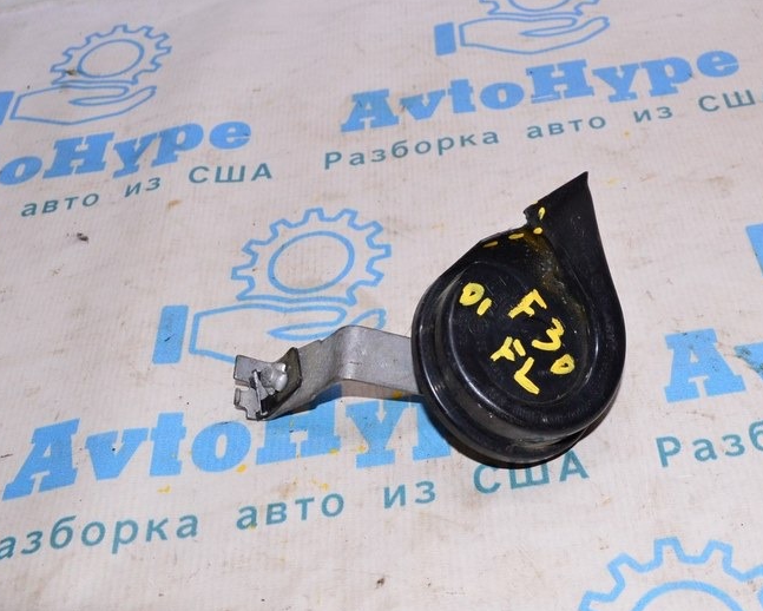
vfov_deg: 32.3
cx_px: 515
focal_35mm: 47
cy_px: 281
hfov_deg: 39.2
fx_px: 1056
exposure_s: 1/200
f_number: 8
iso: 1600
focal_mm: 21
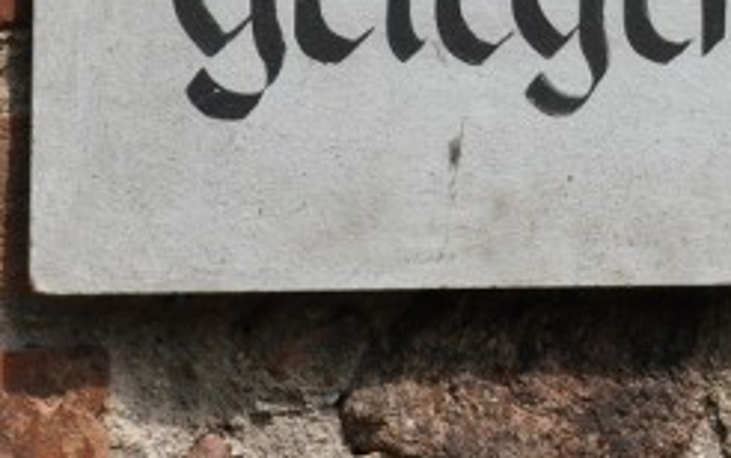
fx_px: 3461
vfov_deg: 7.4
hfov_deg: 12.0
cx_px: 663
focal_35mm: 174
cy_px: -248
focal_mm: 35
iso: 800
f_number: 14
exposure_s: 1/800
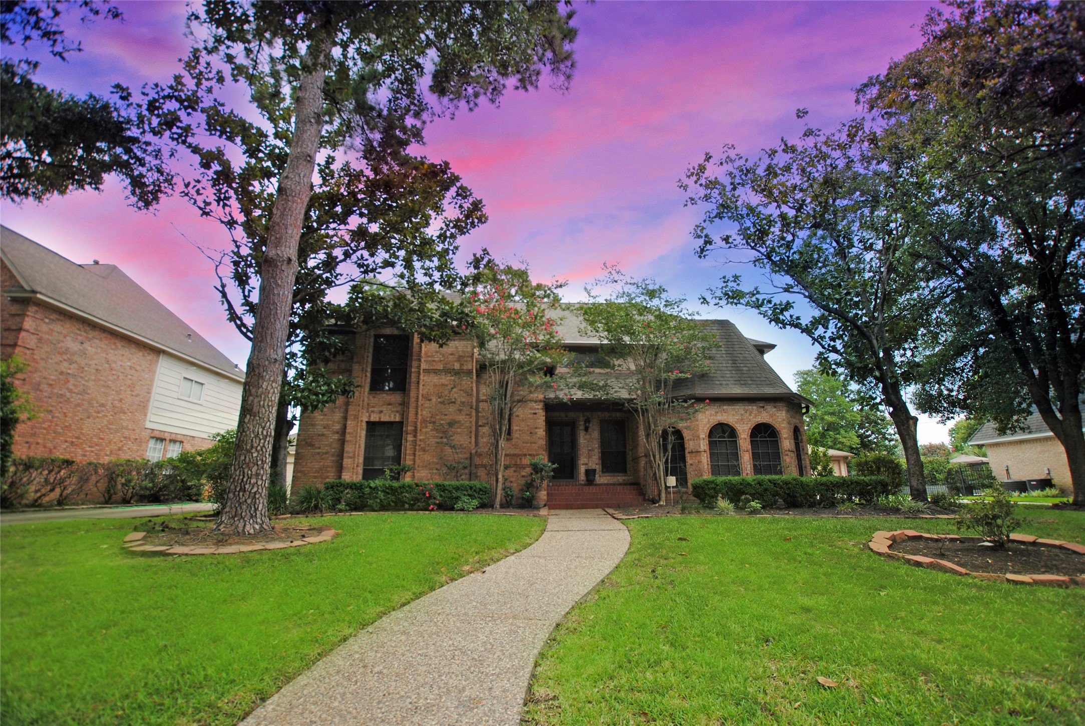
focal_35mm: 15
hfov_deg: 100.3
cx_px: 542
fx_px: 453
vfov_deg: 77.5
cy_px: 363
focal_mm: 10
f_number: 4
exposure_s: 1/200
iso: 100
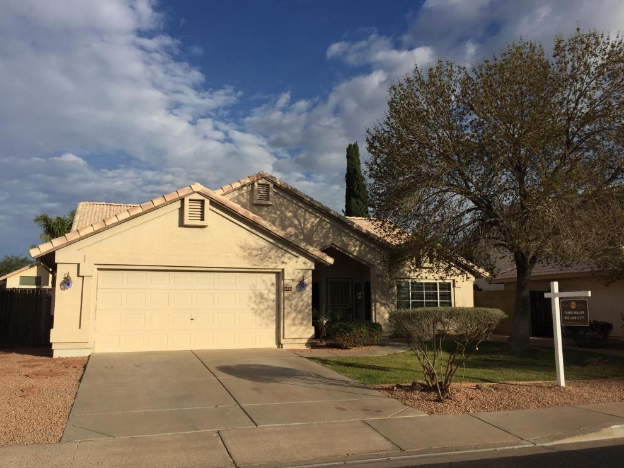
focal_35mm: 30
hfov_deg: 60.0
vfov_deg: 46.8
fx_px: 541
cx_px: 302
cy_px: 240
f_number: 2.2
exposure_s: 1/3597
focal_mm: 4.15
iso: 32
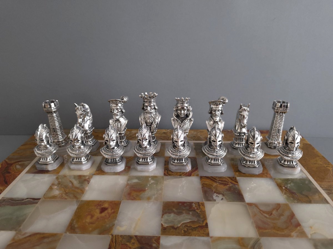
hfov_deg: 73.9
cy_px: 124
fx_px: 221
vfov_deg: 58.9
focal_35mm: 23
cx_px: 166
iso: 200
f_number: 1.4
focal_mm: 6.5
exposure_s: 1/125
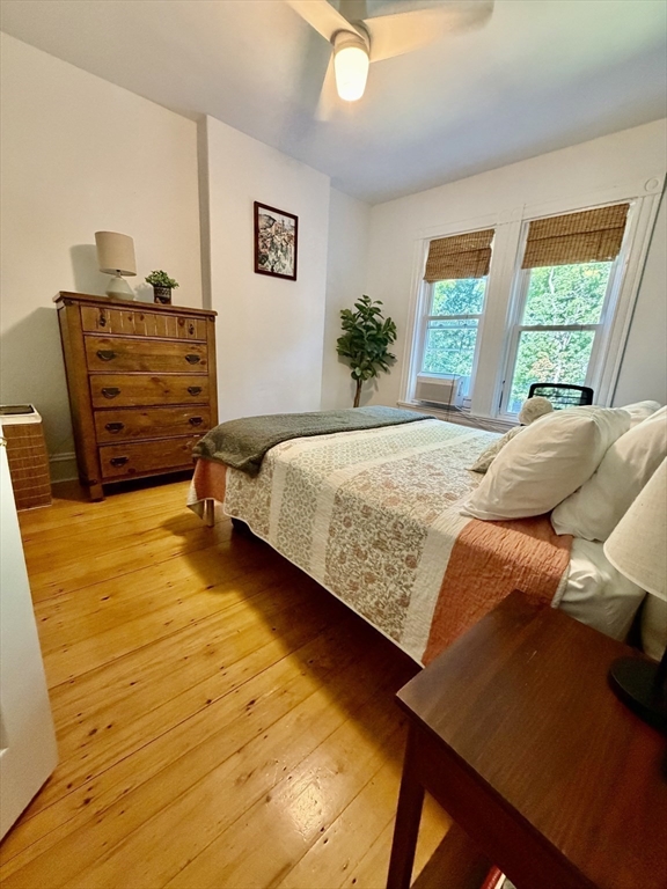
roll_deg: -2.8
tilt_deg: -14.3
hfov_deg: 85.7
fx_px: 360
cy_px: 444
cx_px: 334
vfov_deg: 102.1
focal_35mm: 14
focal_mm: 2.22
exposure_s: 1/60
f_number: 2.2
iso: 500
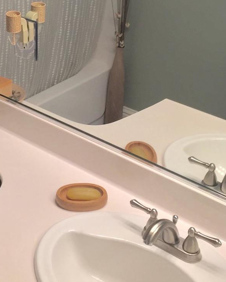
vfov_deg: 24.2
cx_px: -29
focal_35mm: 77
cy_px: 39
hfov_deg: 19.0
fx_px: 644
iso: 32
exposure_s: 1/40
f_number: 2.2
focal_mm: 4.15
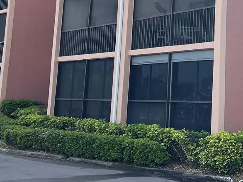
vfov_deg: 20.3
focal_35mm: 71
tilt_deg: +9.6
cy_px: 18
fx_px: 498
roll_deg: +1.0
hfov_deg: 25.2
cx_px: 277
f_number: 1.6
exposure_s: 1/2410
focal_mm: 5.1
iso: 50
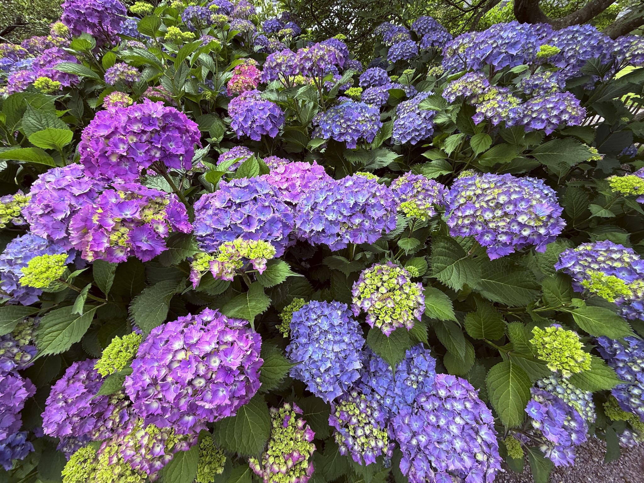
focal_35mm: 14
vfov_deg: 85.7
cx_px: 322
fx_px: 260
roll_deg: +0.4
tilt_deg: -41.7
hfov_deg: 102.1
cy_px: 242
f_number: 2.2
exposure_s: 1/430
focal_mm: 2.22
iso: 50
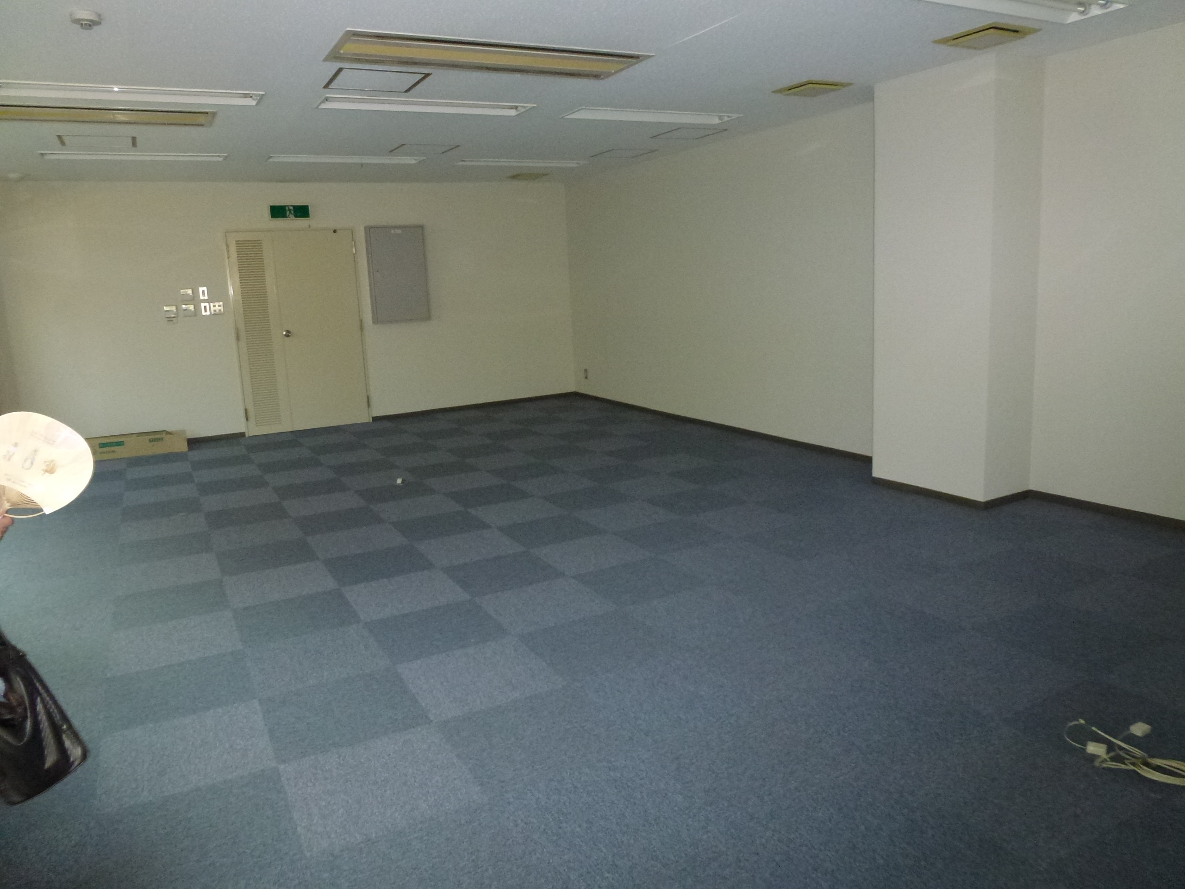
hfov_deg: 71.6
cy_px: 444
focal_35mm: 24
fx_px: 822
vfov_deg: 56.8
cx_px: 592
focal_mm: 4.3
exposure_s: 1/60
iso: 500
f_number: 3.3
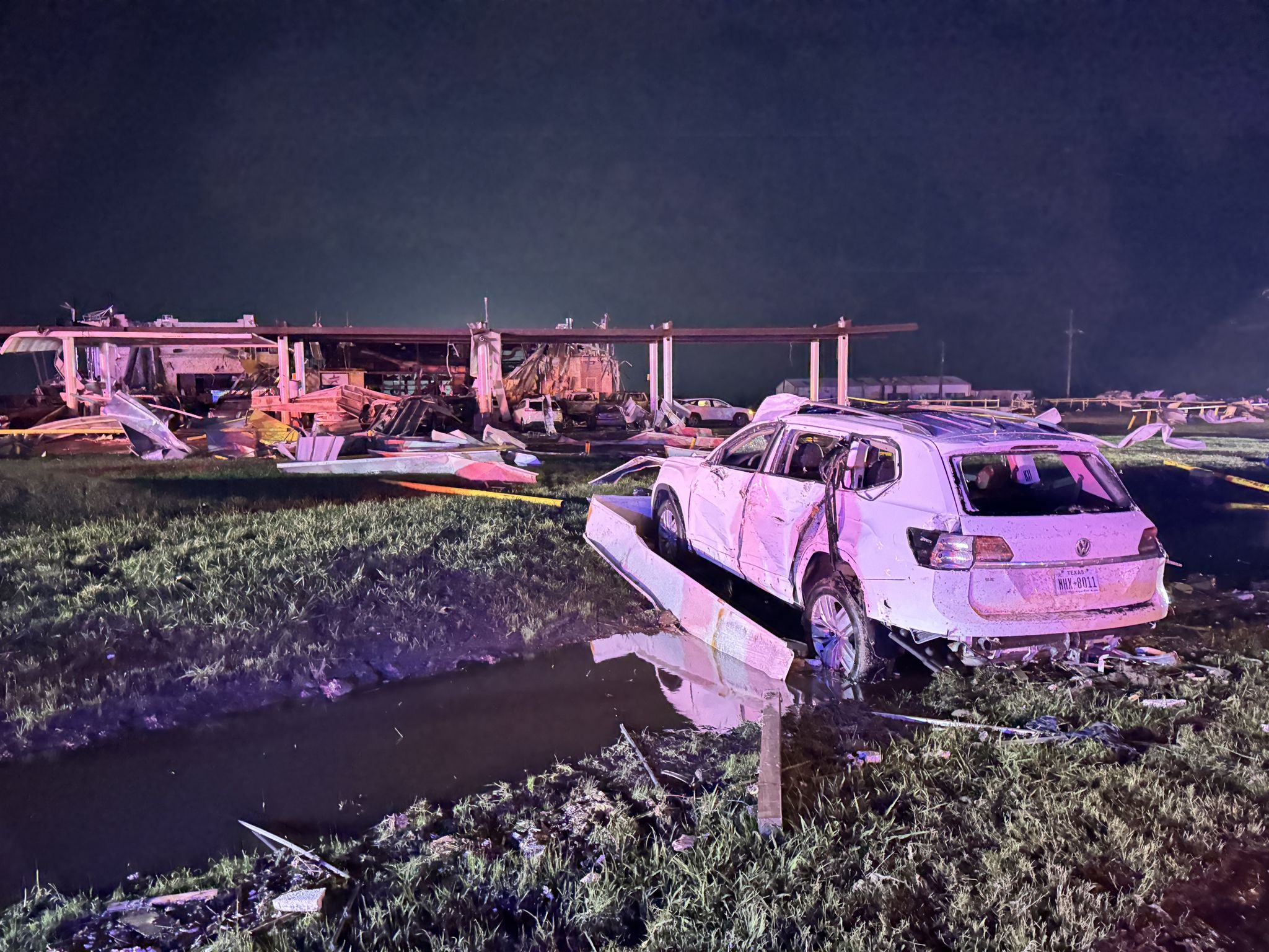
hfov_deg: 71.6
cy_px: 476
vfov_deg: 56.8
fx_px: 880
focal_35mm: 24
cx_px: 634
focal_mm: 6.76
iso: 8000
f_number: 1.78
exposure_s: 1/15
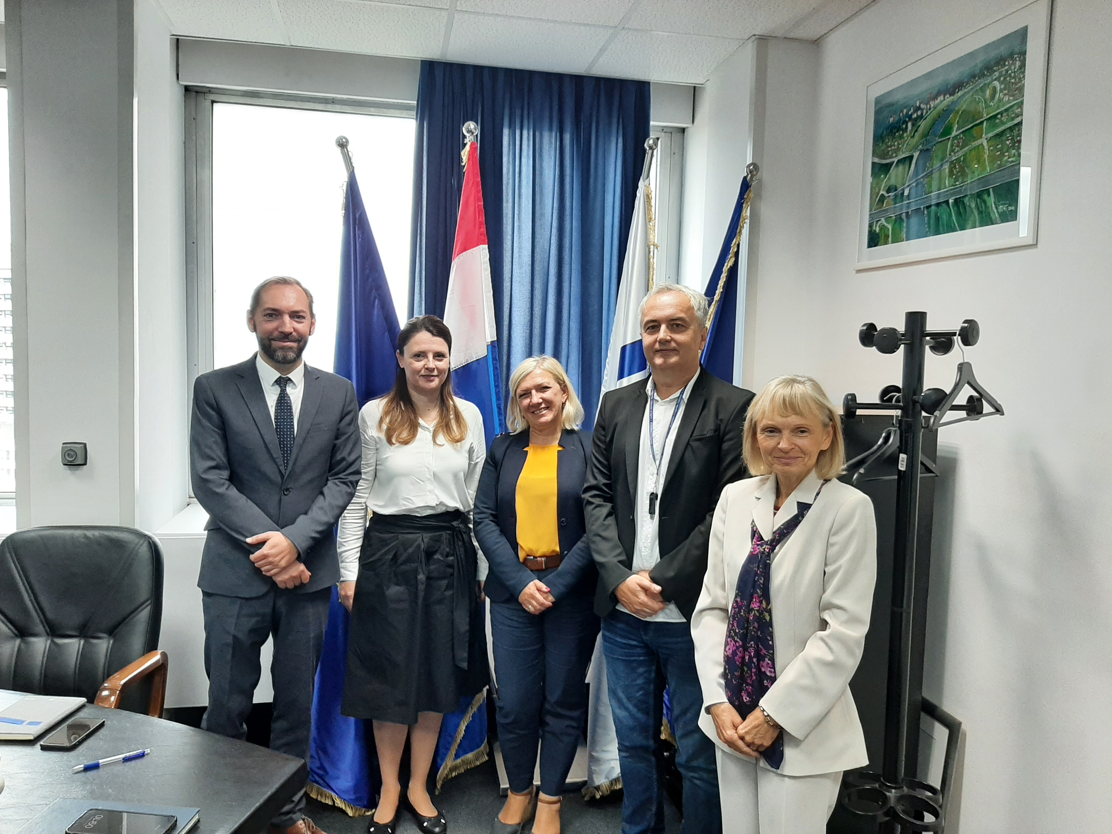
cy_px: 417
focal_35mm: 26
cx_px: 556
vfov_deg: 53.1
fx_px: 835
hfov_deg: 67.3
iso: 125
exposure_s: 1/50
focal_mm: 3.93
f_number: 1.7
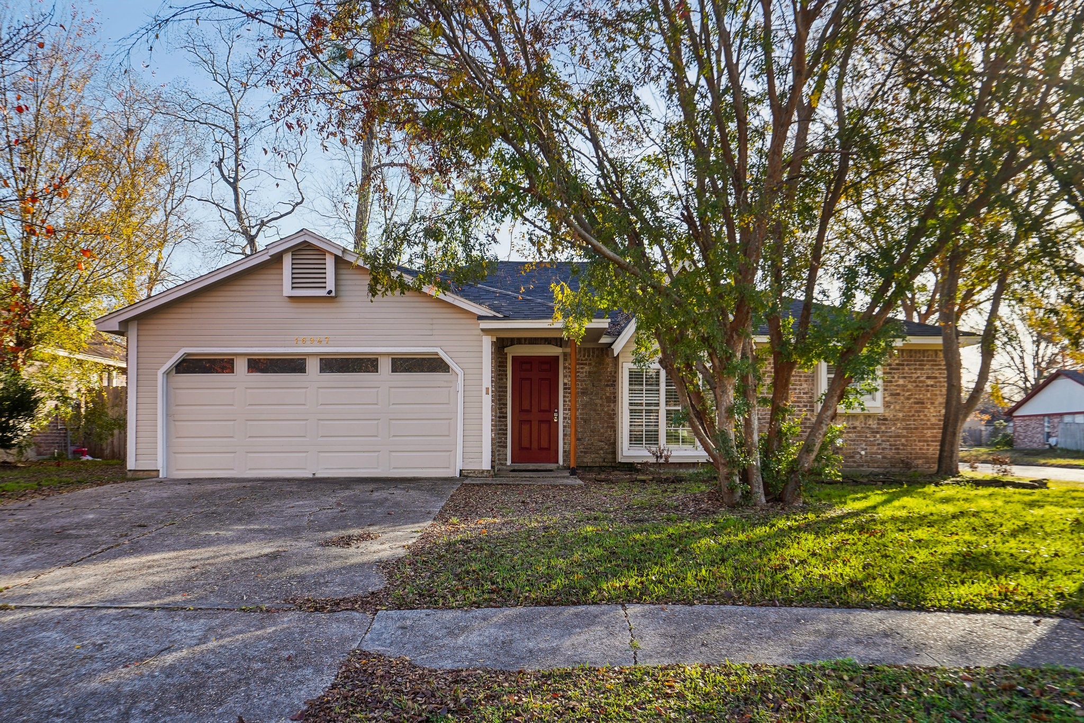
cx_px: 542
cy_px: 362
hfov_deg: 63.7
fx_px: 873
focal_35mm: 29
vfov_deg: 45.0
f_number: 10
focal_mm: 29
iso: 100
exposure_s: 1/40
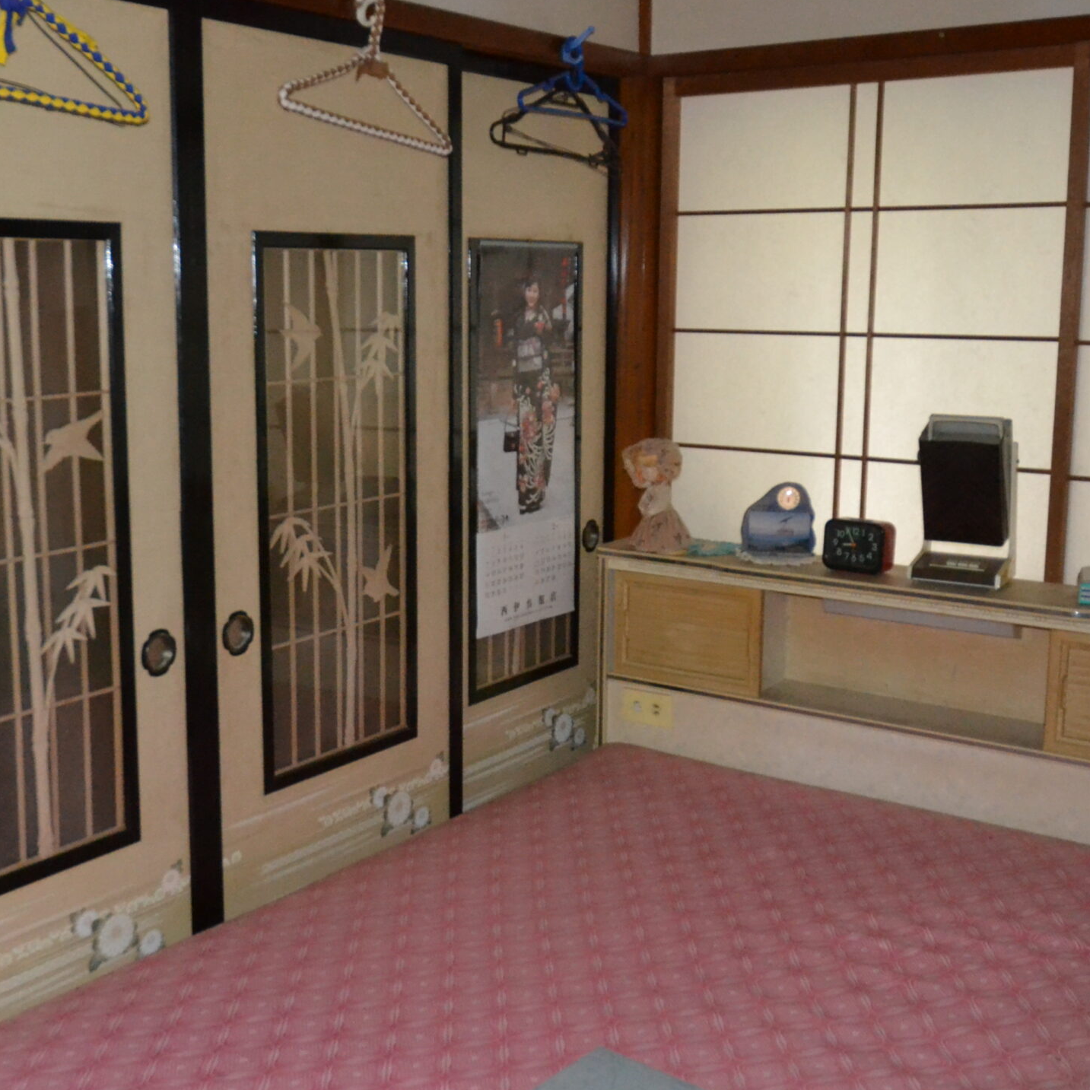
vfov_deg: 40.9
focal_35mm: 41
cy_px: 505
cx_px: 435
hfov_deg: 40.7
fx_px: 1461
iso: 3200
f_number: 3.5
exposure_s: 1/60
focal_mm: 18
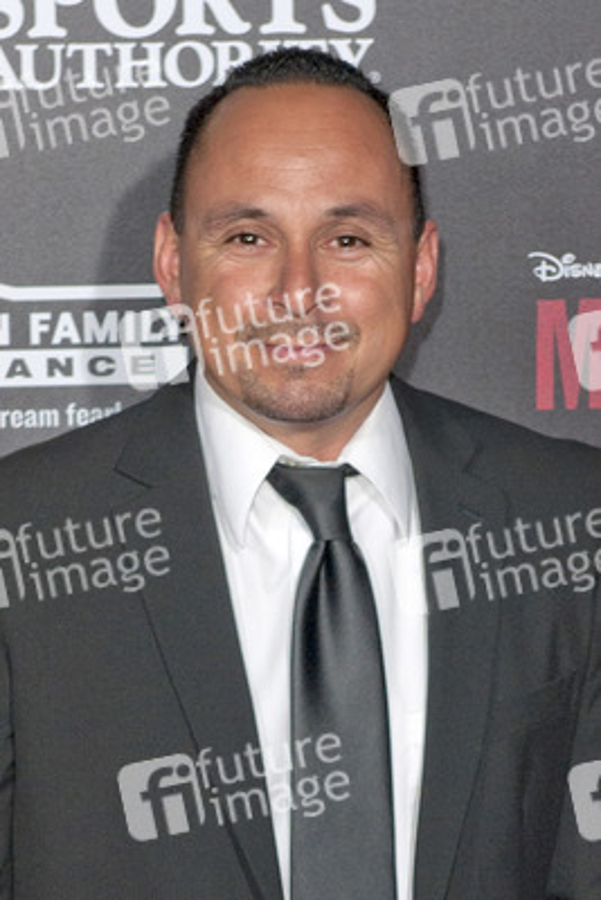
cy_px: 450
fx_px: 1551
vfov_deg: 32.4
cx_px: 300
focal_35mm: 62
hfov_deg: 21.9
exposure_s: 1/400
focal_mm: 62
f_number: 4.5
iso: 400
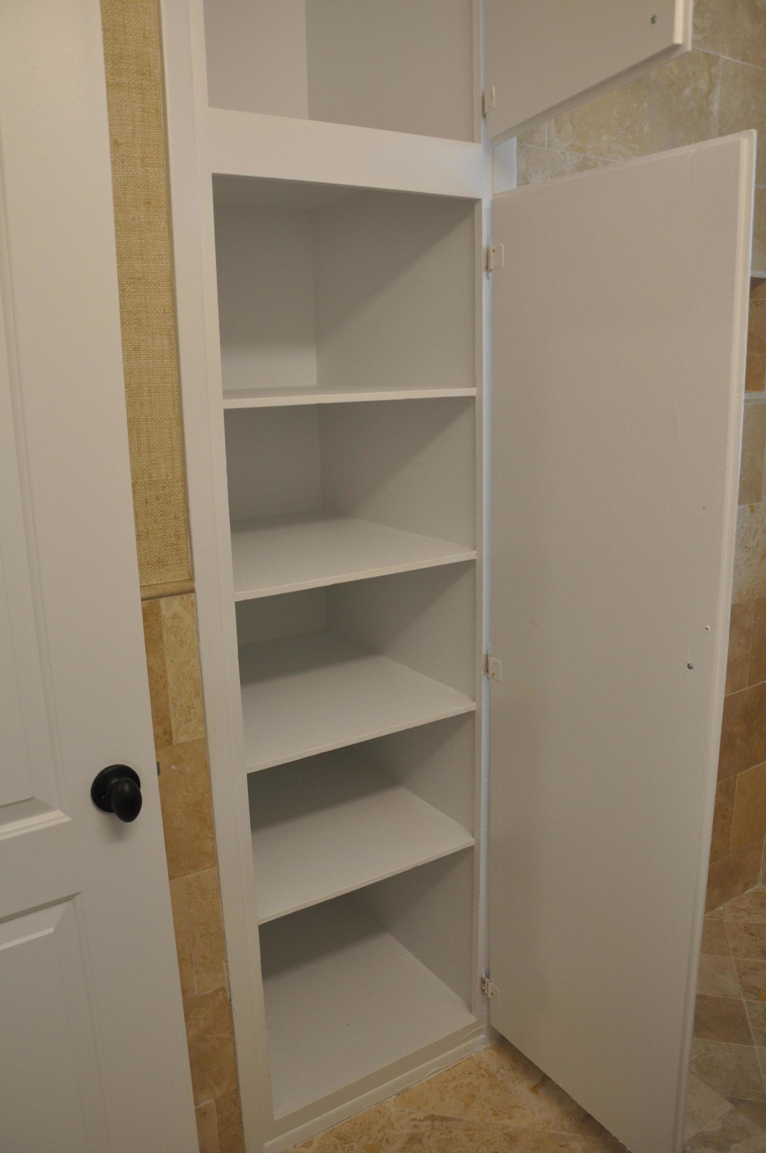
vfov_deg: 67.4
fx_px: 864
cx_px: 383
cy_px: 576
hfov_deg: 47.8
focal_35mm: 27
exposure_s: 1/25
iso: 400
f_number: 5
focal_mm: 18
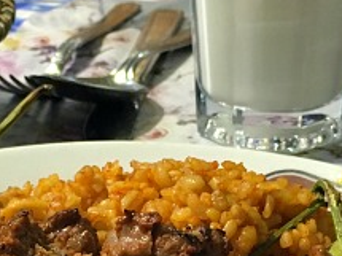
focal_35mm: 108
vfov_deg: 13.3
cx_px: 75
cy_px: 324
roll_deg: +1.1
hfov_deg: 18.1
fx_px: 1066
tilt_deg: -30.0
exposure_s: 1/33
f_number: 2.2
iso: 125
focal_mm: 4.15
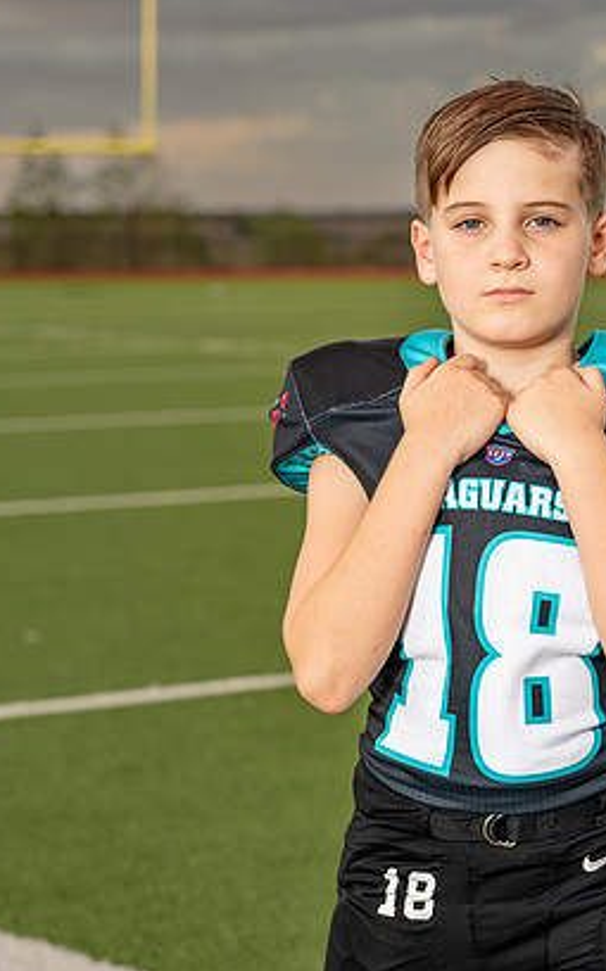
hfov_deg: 13.5
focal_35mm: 96
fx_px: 2541
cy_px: 448
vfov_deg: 21.6
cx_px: 567
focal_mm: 50
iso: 250
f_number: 3.2
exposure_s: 1/400
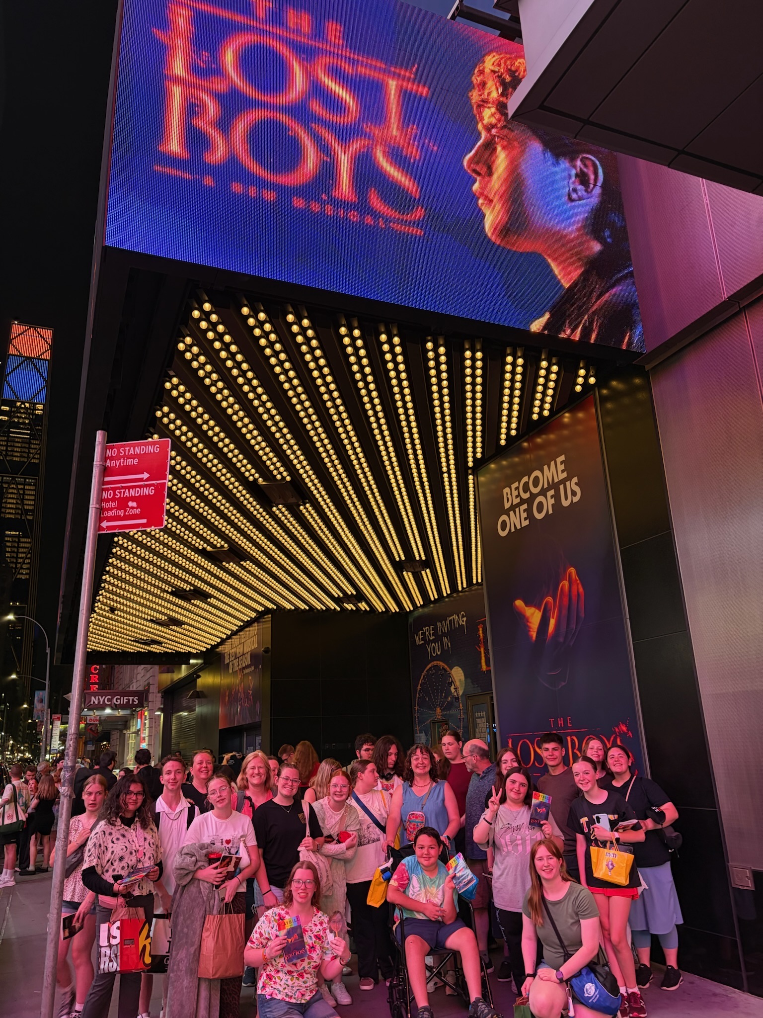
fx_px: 764
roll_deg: +2.1
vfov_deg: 67.3
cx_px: 382
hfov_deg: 53.1
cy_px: 509
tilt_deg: +17.9
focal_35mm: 26
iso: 200
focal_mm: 5.96
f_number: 1.6
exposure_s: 1/49
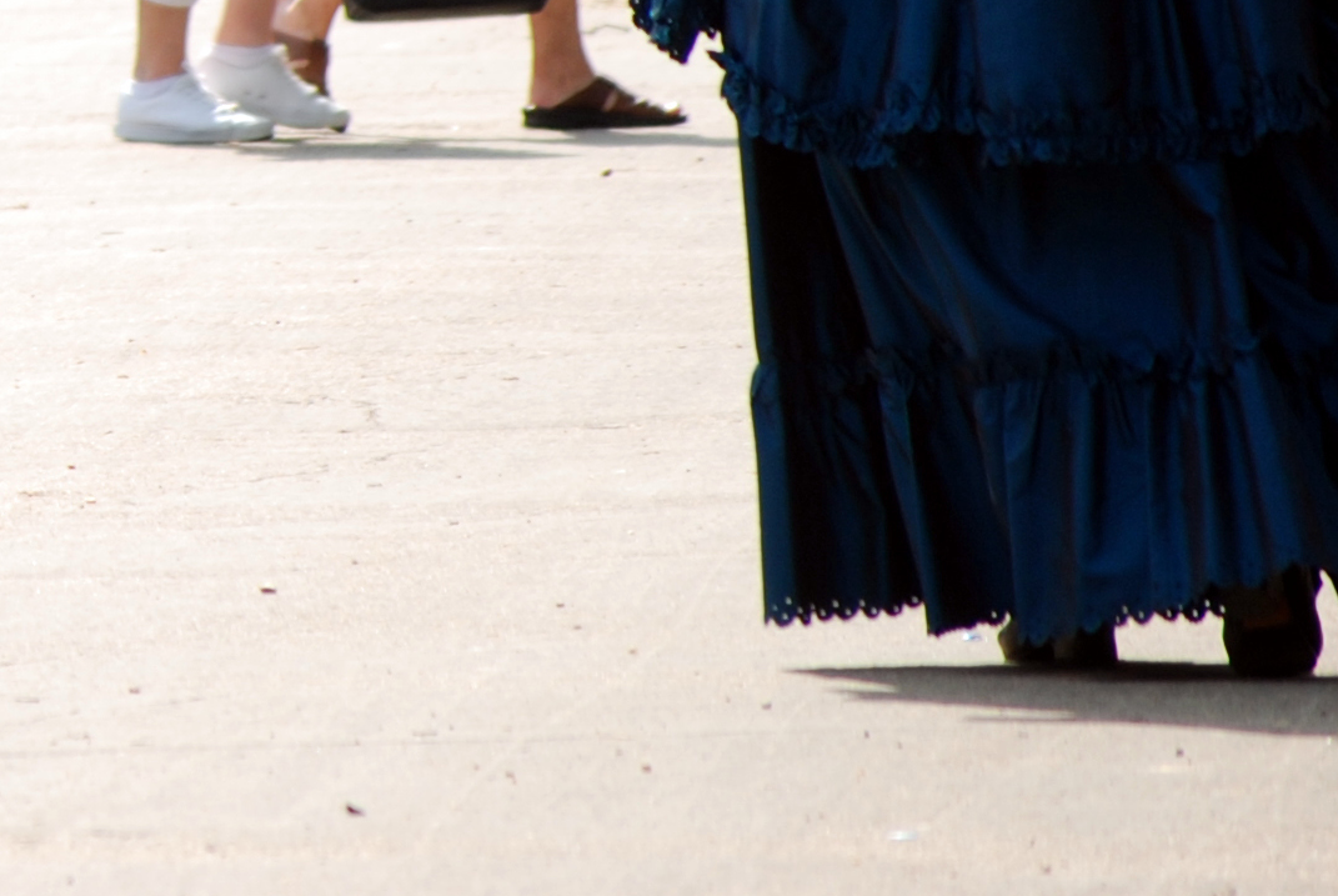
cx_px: -882
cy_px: -587
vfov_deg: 1.9
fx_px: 27232
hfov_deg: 2.8
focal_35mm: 732
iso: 100
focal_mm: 135
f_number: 5
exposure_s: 1/200
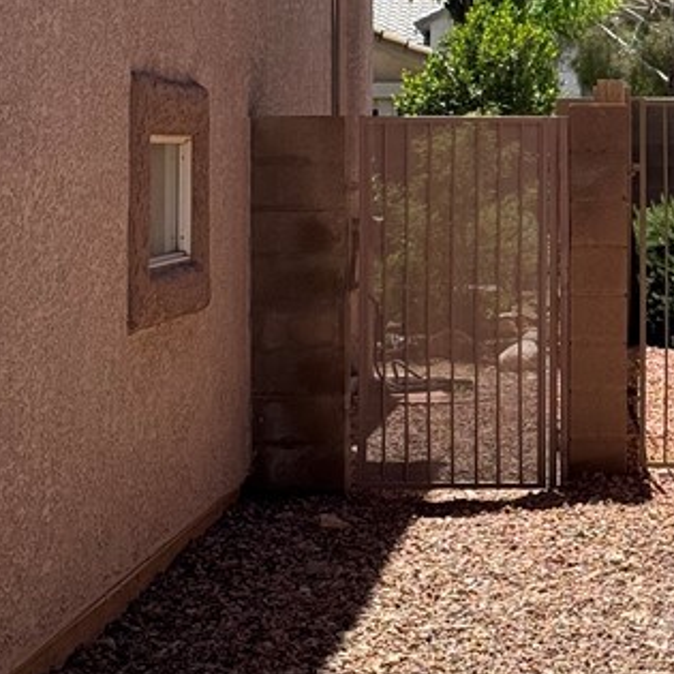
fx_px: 3040
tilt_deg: +0.4
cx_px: 777
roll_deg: +0.5
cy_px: 83
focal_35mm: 138
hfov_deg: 12.4
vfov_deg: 12.6
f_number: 1.78
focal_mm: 6.76
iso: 64
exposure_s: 1/3425
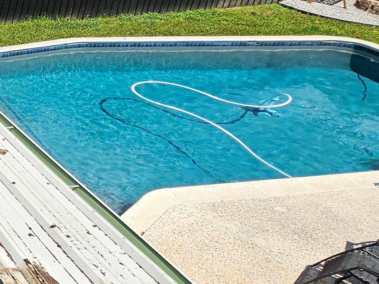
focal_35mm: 51
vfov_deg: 28.6
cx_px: -239
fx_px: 558
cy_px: 148
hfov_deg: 24.7
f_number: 2.2
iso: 50
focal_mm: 2.2
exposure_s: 1/2134
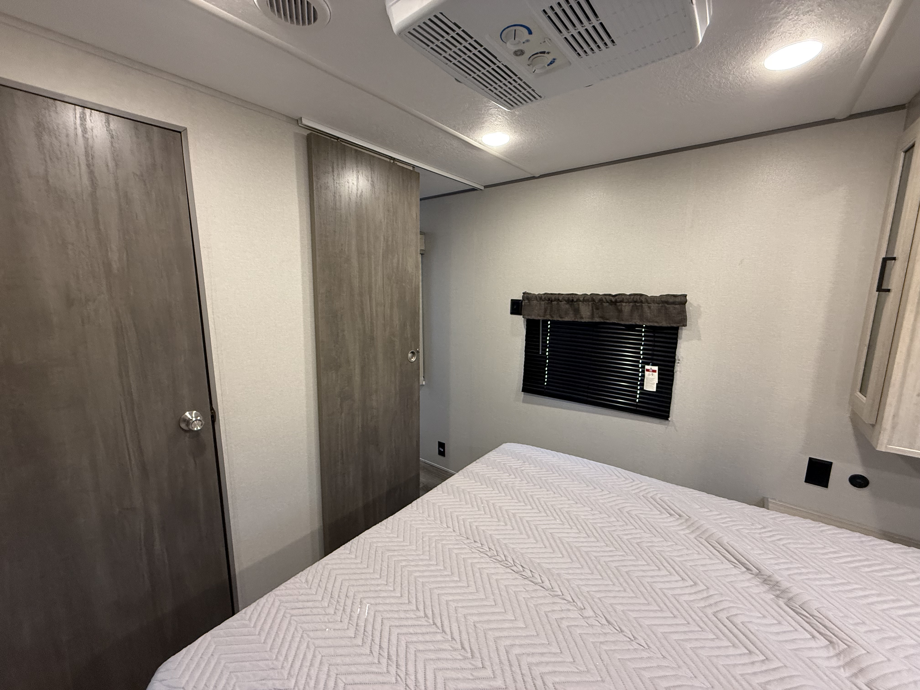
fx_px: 372
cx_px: 460
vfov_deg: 85.7
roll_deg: +1.1
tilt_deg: -9.6
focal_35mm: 14
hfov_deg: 102.1
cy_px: 345
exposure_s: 1/60
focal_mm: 2.22
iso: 400
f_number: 2.2
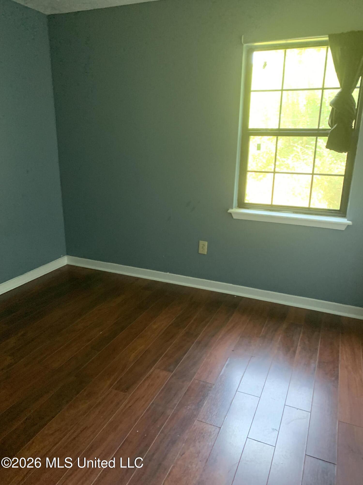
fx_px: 364
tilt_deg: -16.2
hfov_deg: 53.1
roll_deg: -0.6
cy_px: 242
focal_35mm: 26
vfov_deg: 67.3
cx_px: 182
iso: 400
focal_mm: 4.25
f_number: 1.8
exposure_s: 1/41
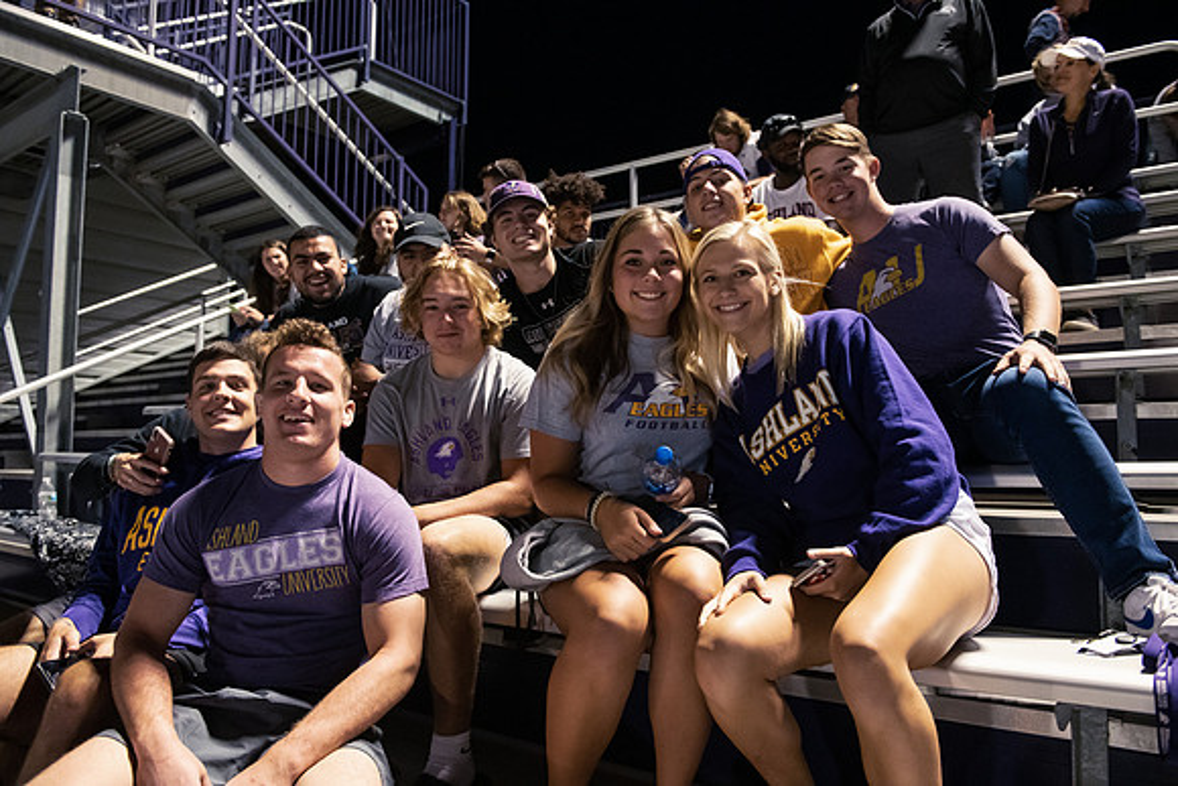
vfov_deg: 48.0
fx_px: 884
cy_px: 393
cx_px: 589
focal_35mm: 27
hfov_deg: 67.4
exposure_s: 1/160
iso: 5000
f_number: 4
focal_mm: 27
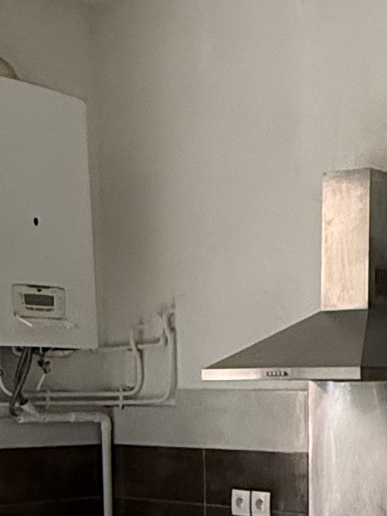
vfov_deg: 25.2
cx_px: 470
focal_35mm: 73
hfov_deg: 19.0
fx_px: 1088
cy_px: 530
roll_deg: -0.4
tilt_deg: -6.7
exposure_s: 1/60
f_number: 2.2
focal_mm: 2.22
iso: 500
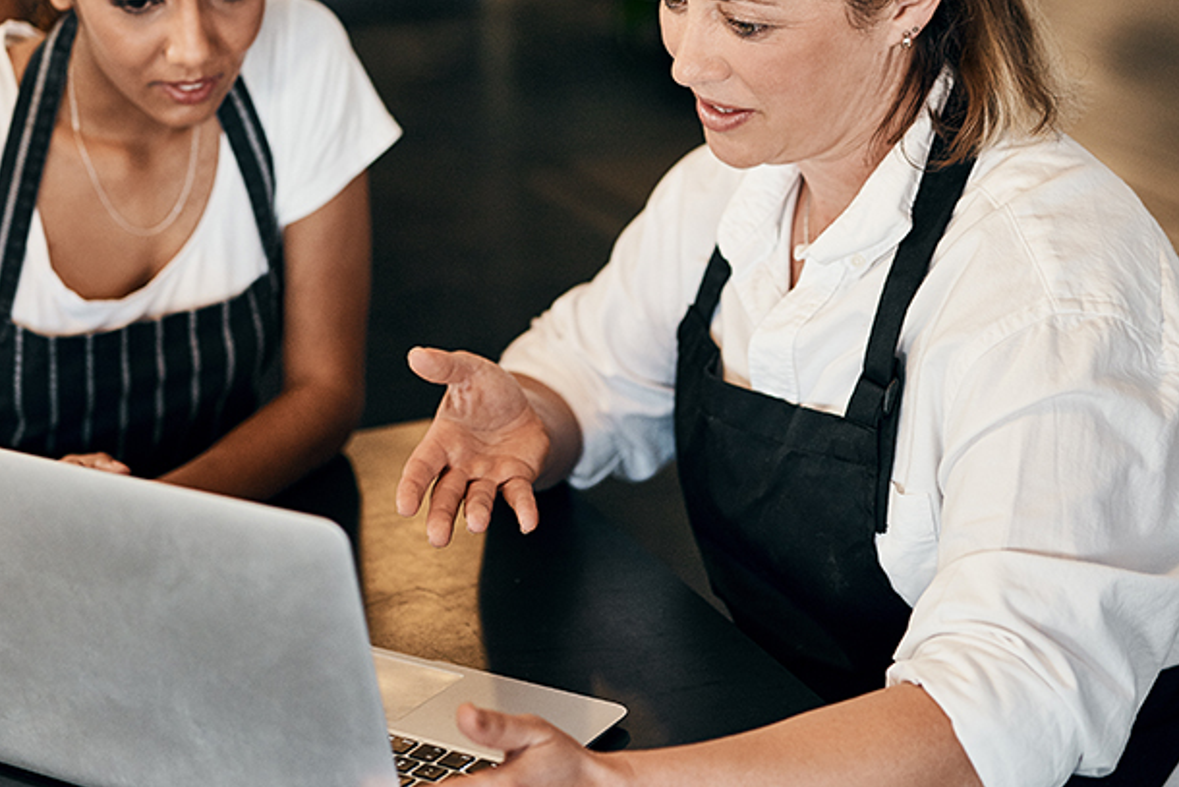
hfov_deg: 24.7
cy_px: 272
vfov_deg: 16.6
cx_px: 462
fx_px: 2686
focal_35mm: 82
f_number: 1.8
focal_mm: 50
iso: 320
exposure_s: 1/400
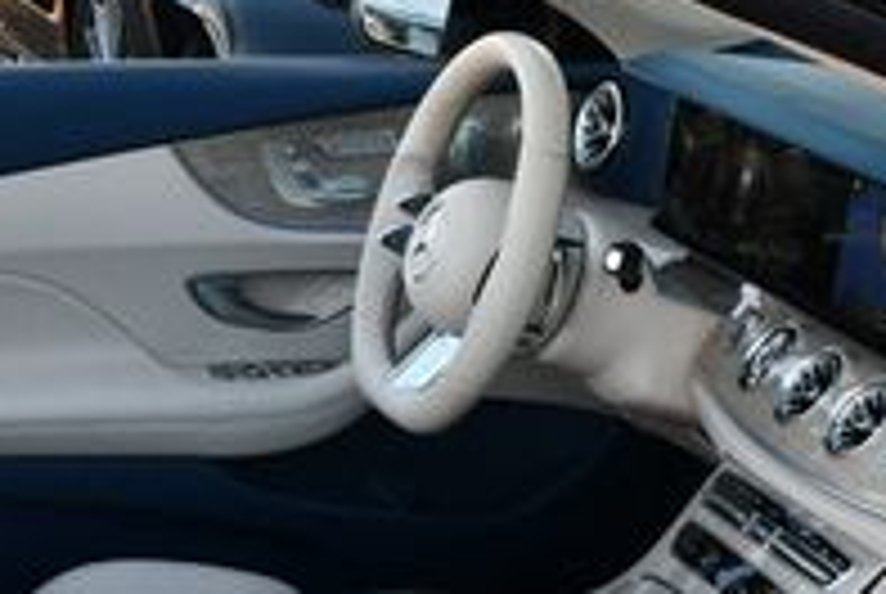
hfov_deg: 17.4
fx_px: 2884
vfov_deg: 11.5
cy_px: 693
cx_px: 342
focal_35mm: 117
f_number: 5
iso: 400
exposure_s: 1/250
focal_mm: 18
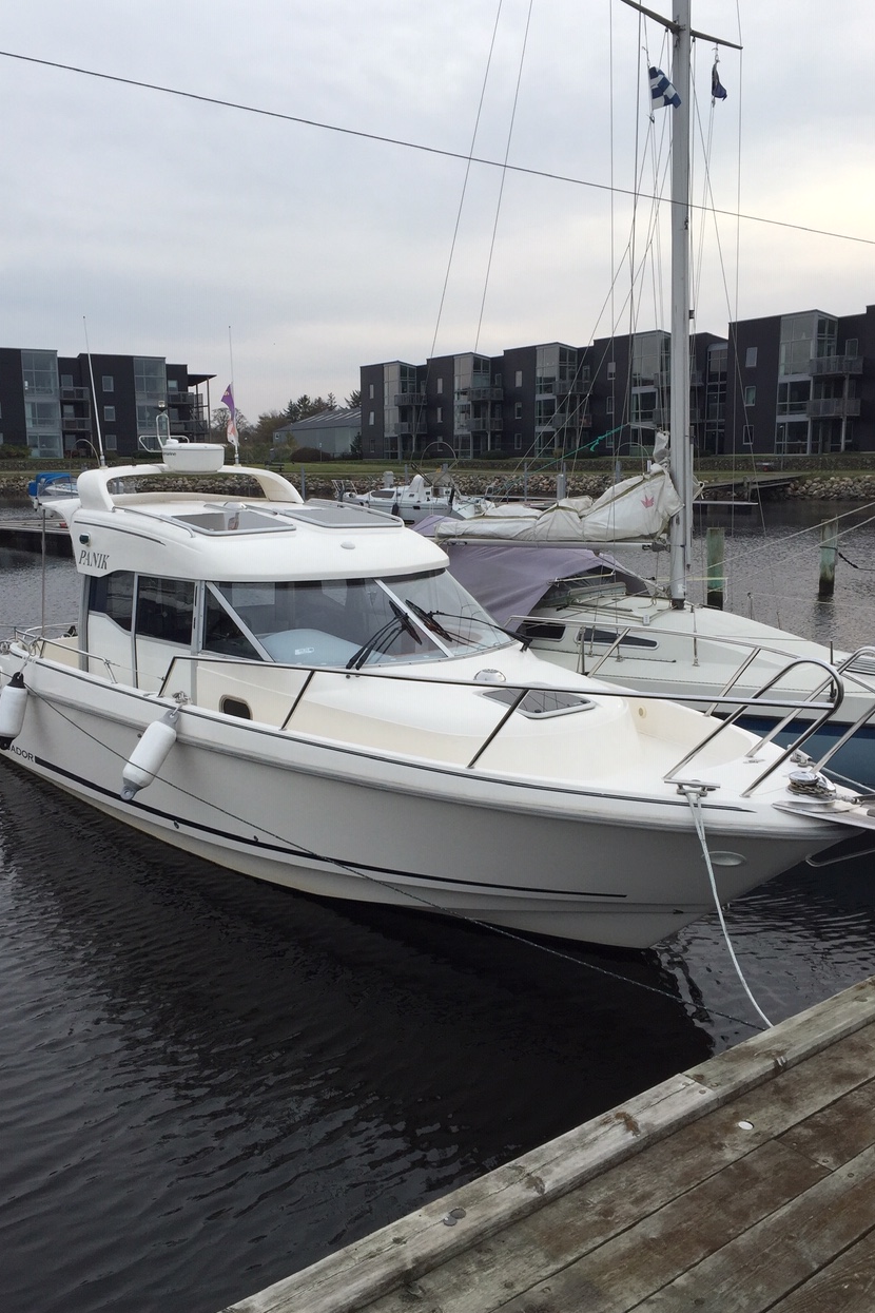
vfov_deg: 60.3
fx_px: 1130
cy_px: 641
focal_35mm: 31
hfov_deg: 42.3
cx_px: 413
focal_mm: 4.15
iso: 32
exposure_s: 1/706
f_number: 2.2
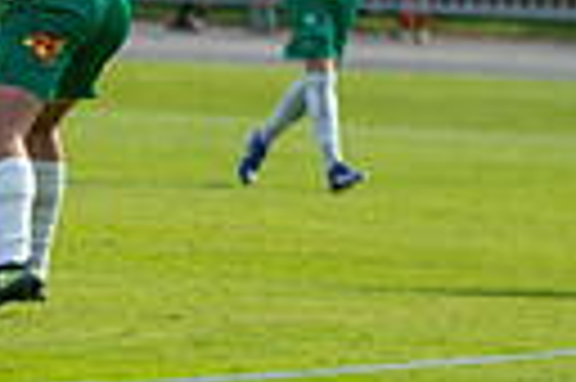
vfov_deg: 1.9
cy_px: 13
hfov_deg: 2.8
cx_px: -446
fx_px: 11569
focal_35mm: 724
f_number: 3.2
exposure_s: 1/2000
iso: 160
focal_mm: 160
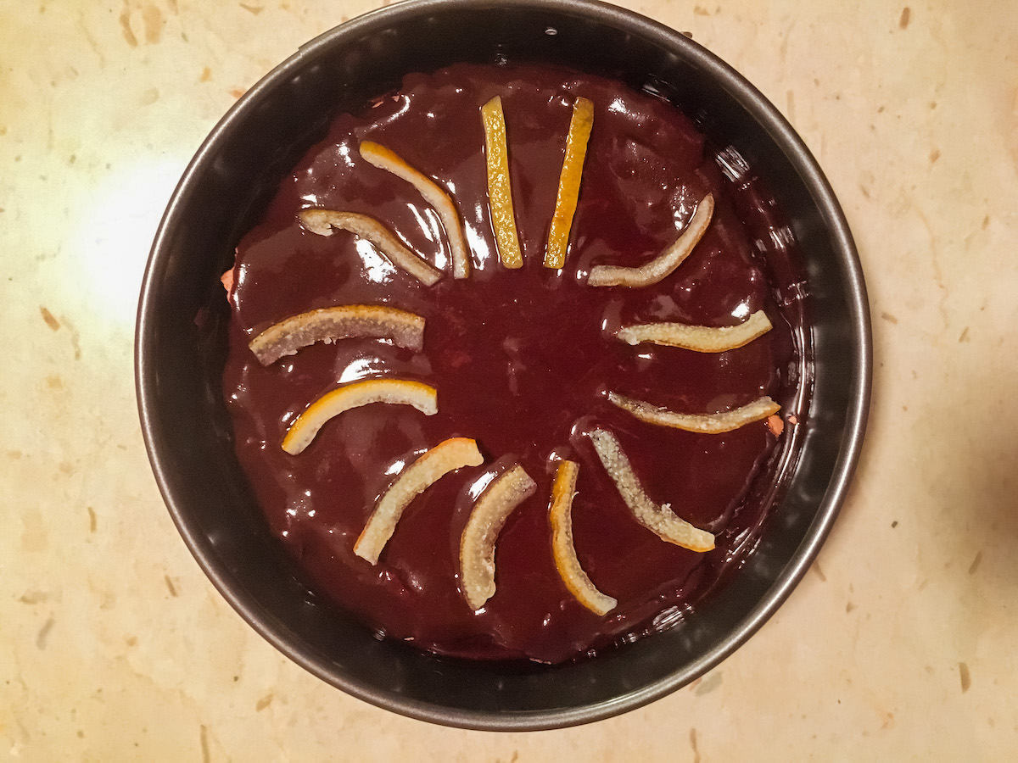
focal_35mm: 29
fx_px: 853
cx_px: 509
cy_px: 382
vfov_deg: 48.2
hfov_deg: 61.7
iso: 320
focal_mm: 4.15
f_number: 2.2
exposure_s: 1/17
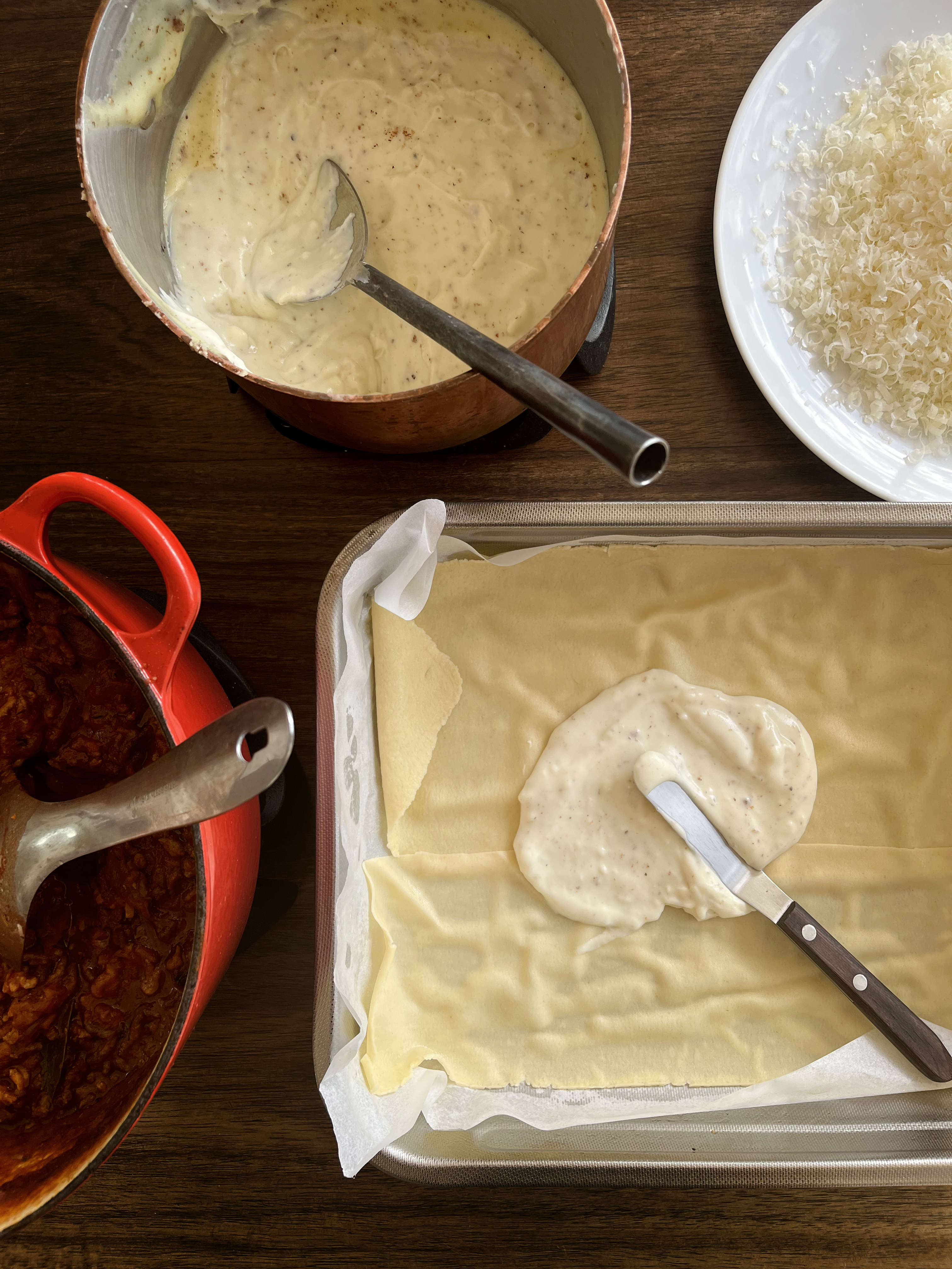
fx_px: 953
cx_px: 476
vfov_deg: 67.3
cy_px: 634
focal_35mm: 26
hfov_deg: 53.1
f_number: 1.6
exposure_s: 1/266
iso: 40
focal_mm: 5.1
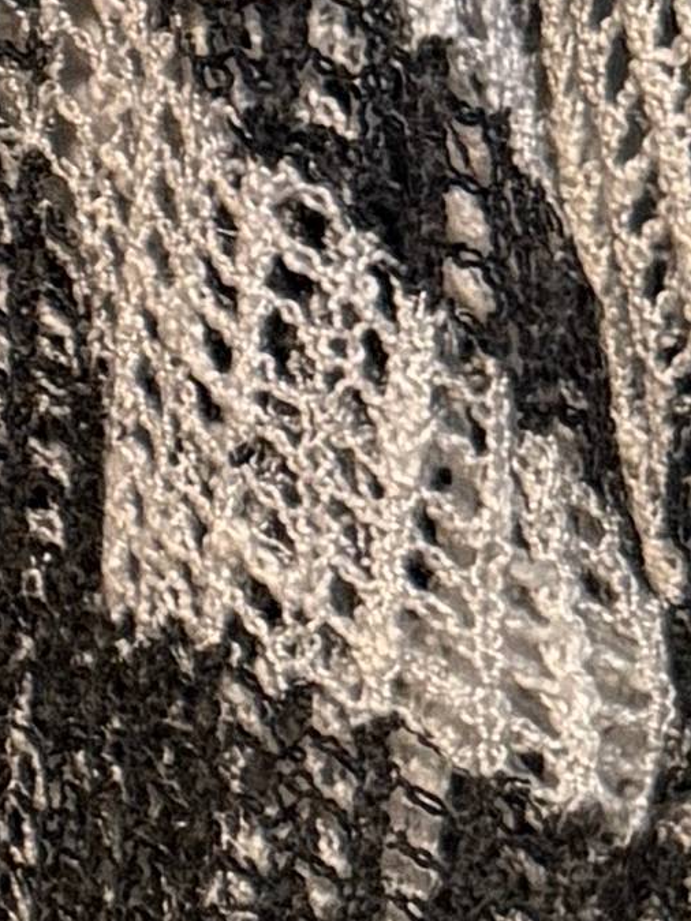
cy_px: -236
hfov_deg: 7.3
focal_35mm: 182
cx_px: -1362
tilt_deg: -8.9
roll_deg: +3.3
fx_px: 4846
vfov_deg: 10.6
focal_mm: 6.76
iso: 400
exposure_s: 1/60
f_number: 1.78
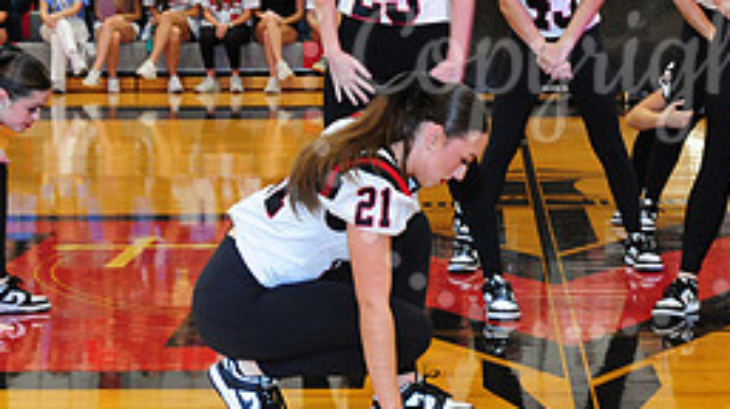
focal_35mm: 123
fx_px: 2379
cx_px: 574
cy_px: 65
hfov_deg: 17.3
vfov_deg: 9.8
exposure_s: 1/60
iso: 2000
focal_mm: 52
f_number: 7.1
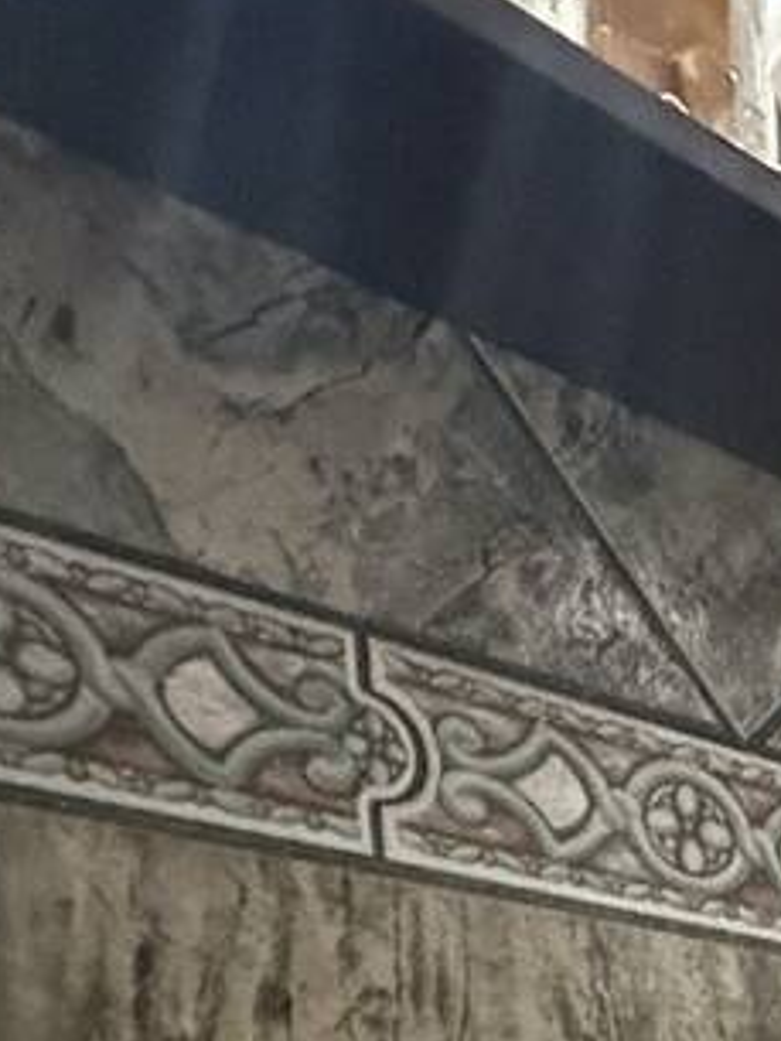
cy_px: 1580
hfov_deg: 15.7
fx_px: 1984
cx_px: 1698
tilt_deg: -8.7
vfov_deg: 23.3
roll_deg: -1.3
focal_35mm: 66
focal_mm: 2.22
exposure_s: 1/60
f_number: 2.2
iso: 1000
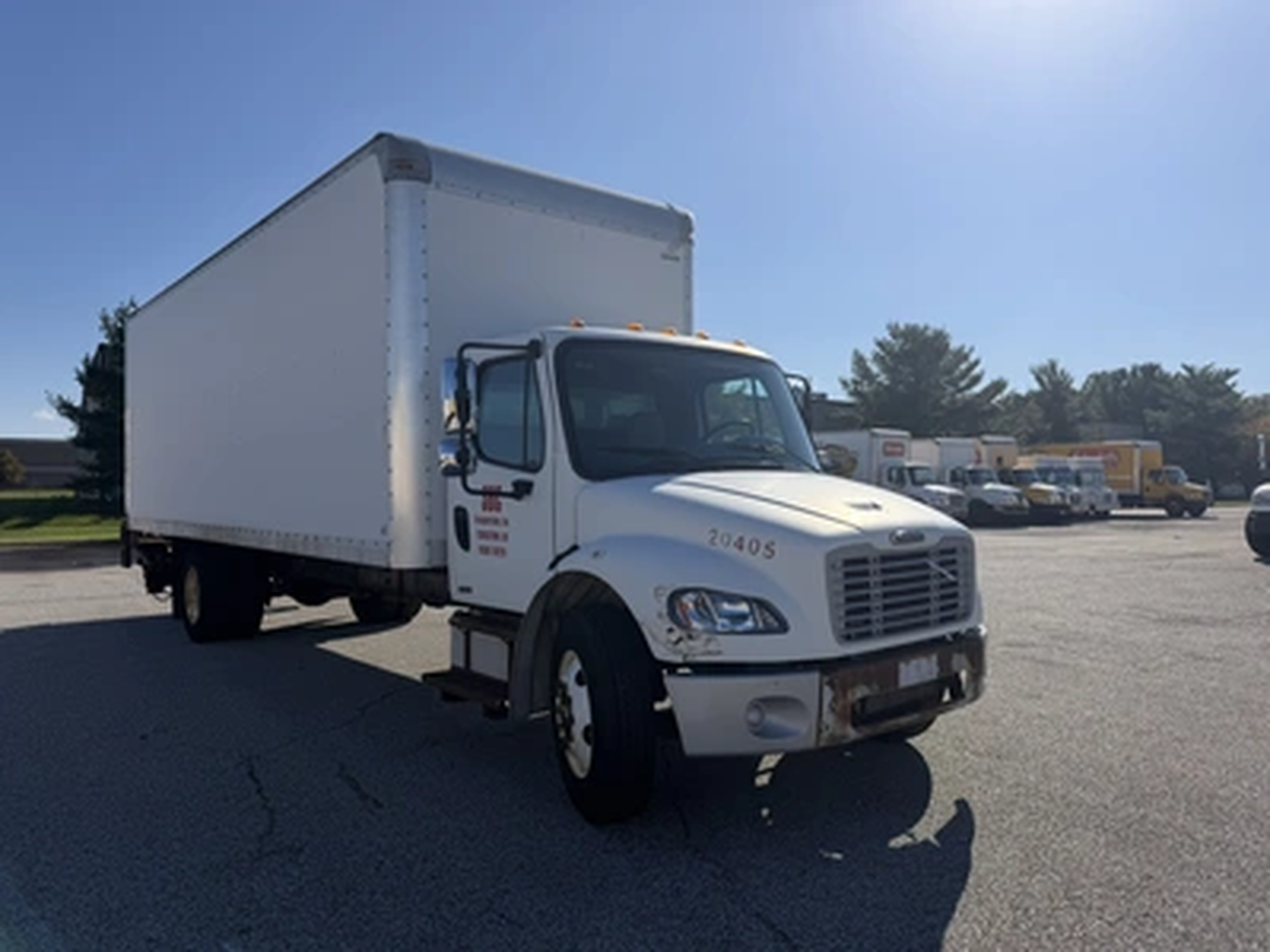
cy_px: 476
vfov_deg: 56.8
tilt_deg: +1.0
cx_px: 635
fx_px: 881
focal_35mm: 24
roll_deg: -0.2
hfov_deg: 71.6
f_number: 1.78
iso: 80
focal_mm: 6.76
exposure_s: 1/9091
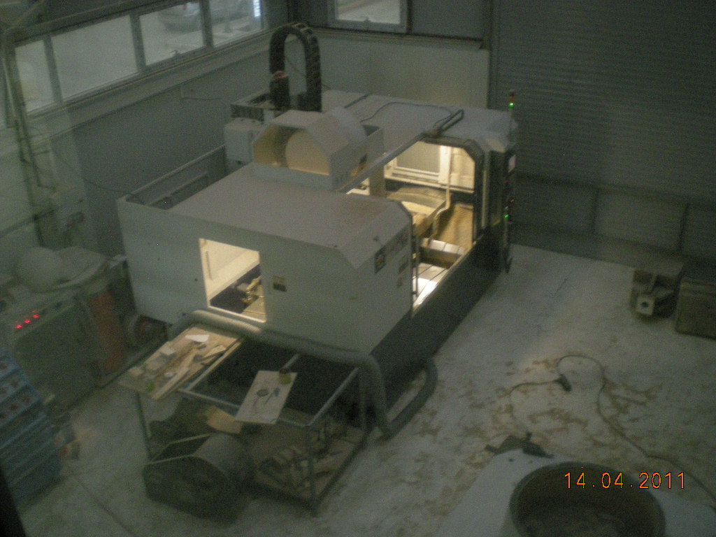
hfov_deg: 49.0
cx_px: 358
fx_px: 786
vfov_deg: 37.7
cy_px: 268
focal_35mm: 38
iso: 400
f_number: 3.1
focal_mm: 6.3
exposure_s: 1/12.4
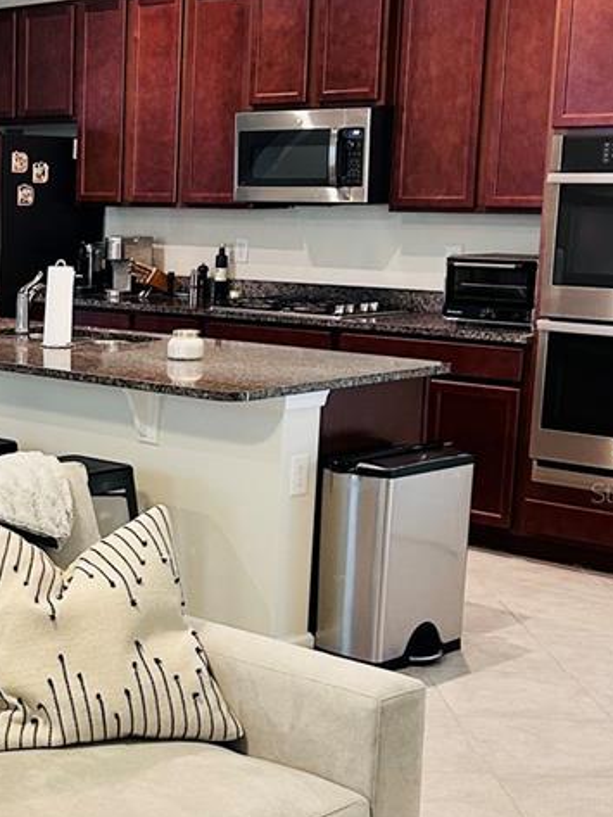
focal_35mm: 66
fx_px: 1558
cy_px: 492
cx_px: -64
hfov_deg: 21.1
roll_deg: -0.4
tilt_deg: -11.2
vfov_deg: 29.3
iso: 160
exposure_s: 1/60
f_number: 1.5
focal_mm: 5.7
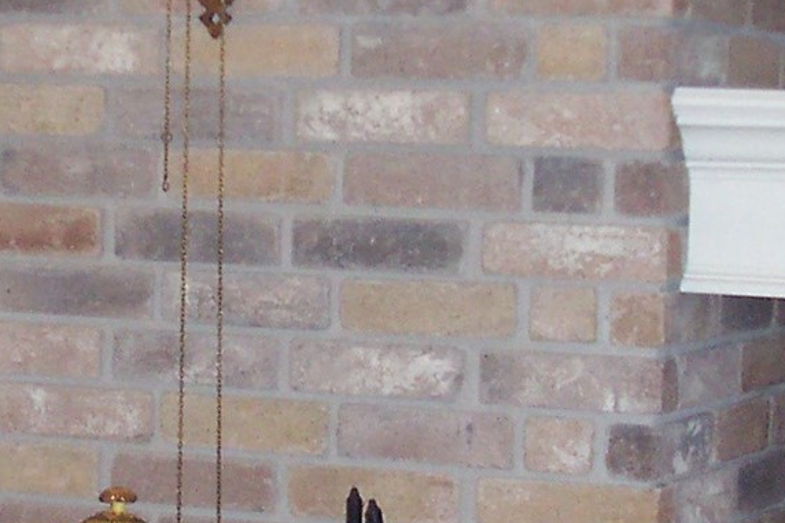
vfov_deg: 10.3
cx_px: 154
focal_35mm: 133
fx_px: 2899
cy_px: 367
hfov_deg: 15.3
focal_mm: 7.5
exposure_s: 1/30
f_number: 2.8
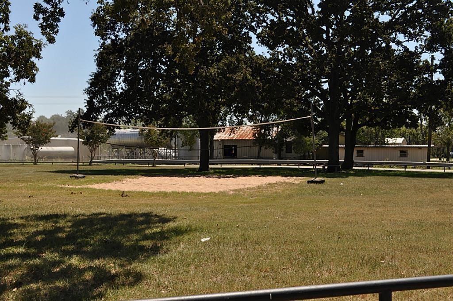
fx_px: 528
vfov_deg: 31.8
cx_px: 226
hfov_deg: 46.5
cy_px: 150
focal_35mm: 42
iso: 200
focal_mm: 28
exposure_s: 1/320
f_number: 9
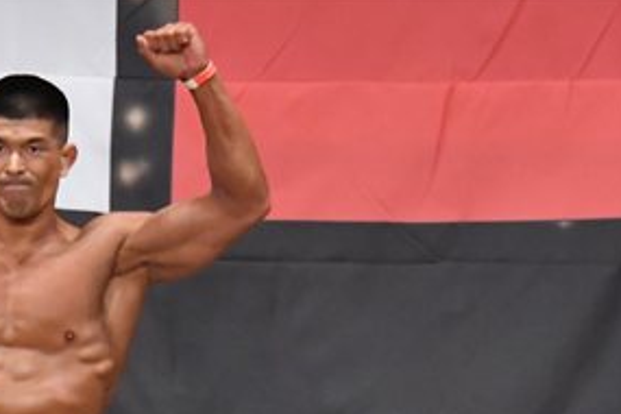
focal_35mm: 550
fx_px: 9487
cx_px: 47
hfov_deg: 3.7
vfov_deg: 2.5
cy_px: 551
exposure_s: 1/400
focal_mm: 135
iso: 6400
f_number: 5.6
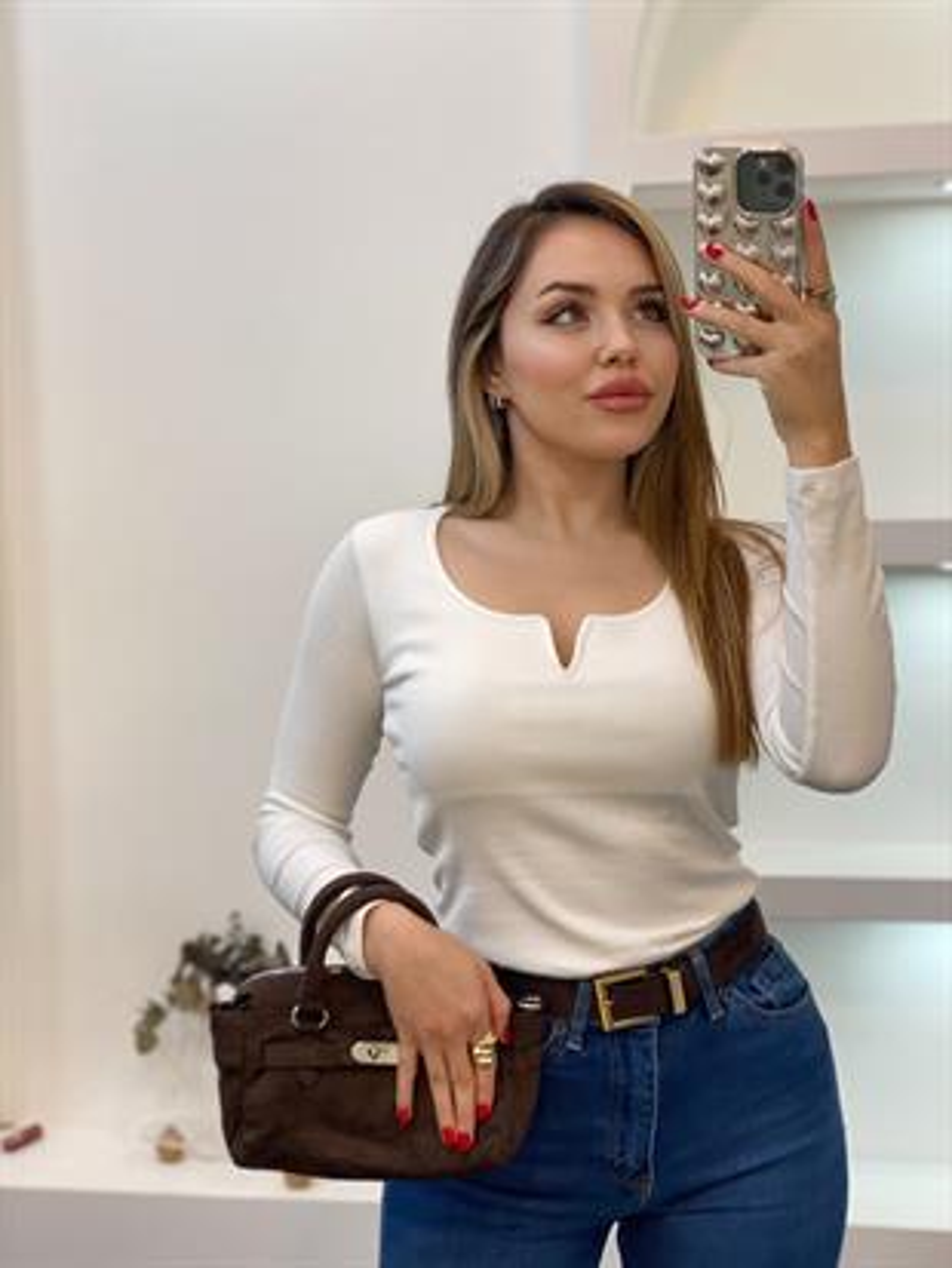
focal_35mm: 52
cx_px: 476
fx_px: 1906
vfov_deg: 36.8
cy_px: 634
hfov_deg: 28.0
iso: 80
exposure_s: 1/100
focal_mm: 6
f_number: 2
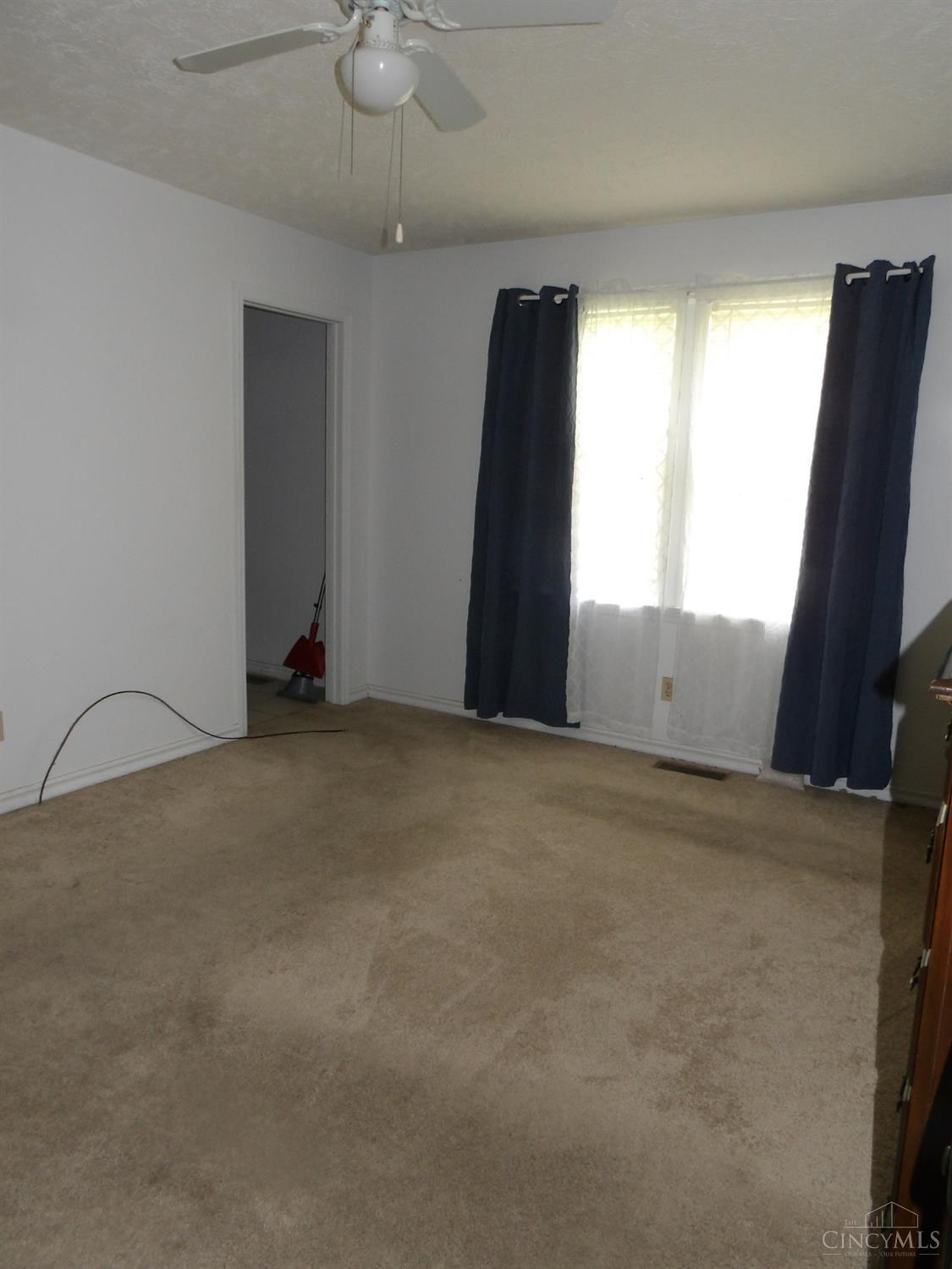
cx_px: 476
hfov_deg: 58.9
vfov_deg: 73.9
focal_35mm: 23
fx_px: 843
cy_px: 634
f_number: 4.1
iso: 200
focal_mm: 4.2
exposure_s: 1/30
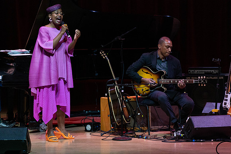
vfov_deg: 3.5
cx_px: 116
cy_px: 77
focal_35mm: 397
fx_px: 2548
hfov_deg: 5.2
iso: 3200
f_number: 10
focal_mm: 397
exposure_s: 1/400
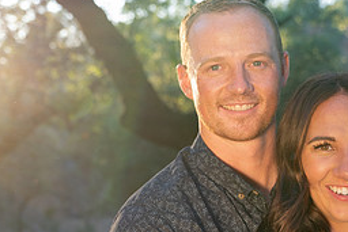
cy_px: 138
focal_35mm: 93
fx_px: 899
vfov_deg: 14.7
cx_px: 237
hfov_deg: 21.8
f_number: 4
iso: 320
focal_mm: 41
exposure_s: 1/125
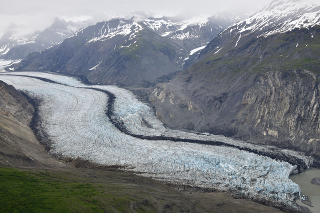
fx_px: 400
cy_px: 106
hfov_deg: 43.6
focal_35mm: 45
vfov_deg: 29.8
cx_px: 160
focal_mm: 45
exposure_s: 1/100
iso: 64
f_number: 11
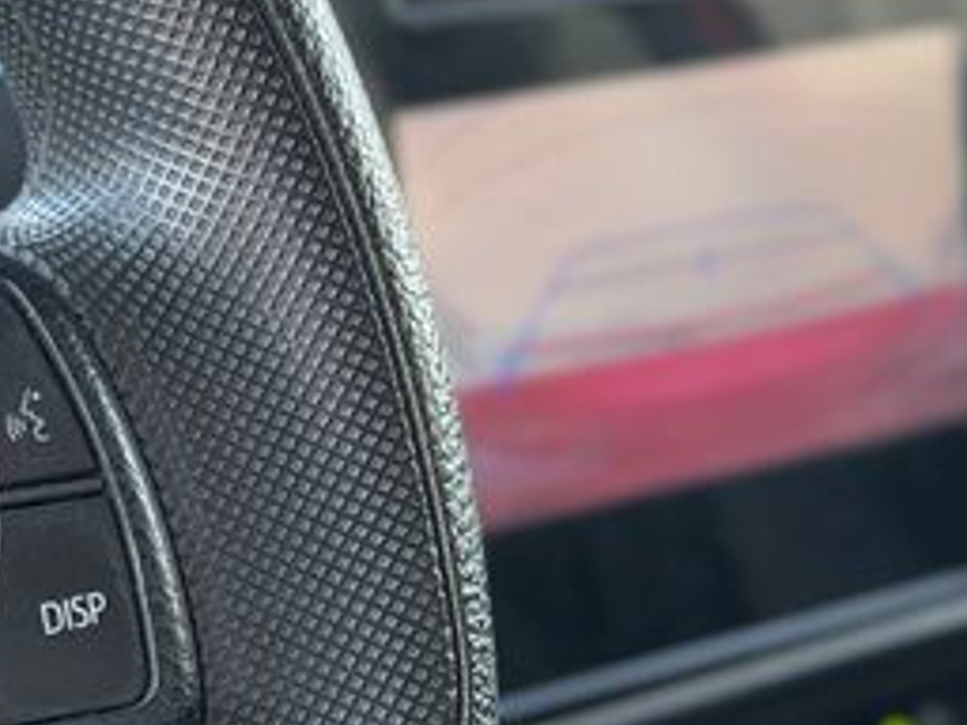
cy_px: 378
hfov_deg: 16.2
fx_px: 3352
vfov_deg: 12.3
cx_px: 132
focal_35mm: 120
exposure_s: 1/98
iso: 100
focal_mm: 6.76
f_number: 1.78
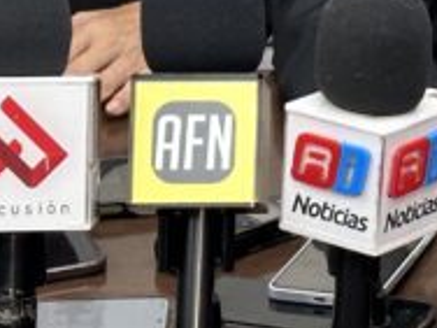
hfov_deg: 7.4
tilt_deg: -15.6
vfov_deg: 5.6
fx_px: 3308
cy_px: -251
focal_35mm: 262
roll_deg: -0.6
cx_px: 667
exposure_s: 1/60
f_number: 1.78
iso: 80
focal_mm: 6.86
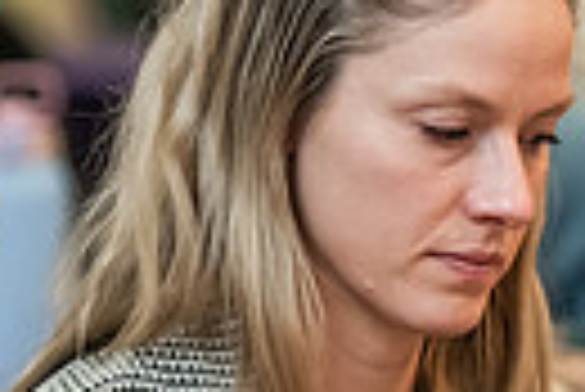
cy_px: 295
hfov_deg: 3.6
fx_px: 9435
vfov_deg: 2.4
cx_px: 450
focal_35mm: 580
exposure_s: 1/200
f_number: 3.2
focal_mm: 130
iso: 2000
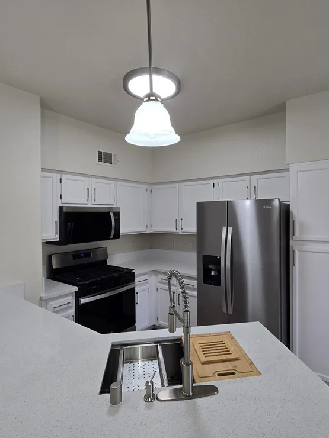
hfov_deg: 71.2
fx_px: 228
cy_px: 217
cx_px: 189
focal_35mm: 18
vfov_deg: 87.8
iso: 50
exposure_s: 1/60
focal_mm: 2.2
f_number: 2.2
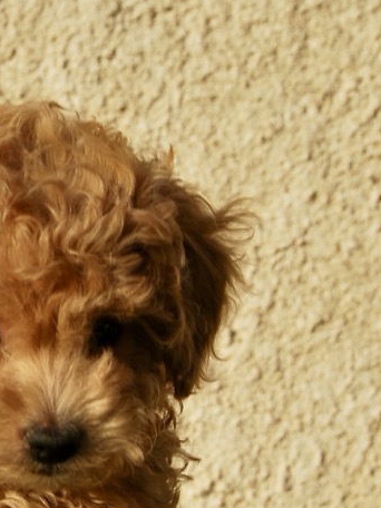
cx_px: -167
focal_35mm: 138
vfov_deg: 14.3
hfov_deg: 10.4
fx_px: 2025
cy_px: 330
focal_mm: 34
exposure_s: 1/250
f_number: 10
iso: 200
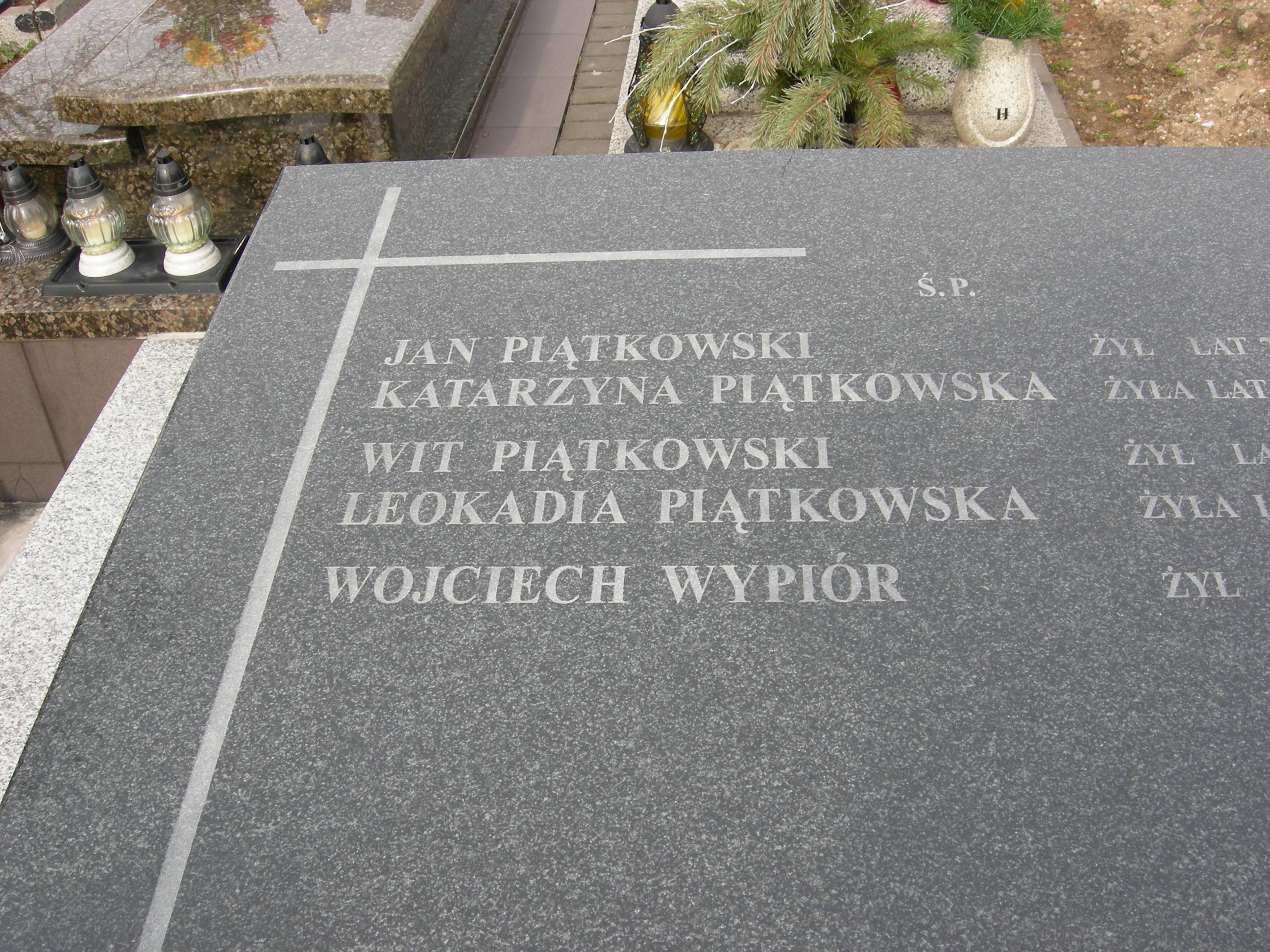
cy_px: 476
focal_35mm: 36
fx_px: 1321
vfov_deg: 39.7
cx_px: 635
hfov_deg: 51.4
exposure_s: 1/154
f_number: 4.8
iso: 64
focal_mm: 7.5
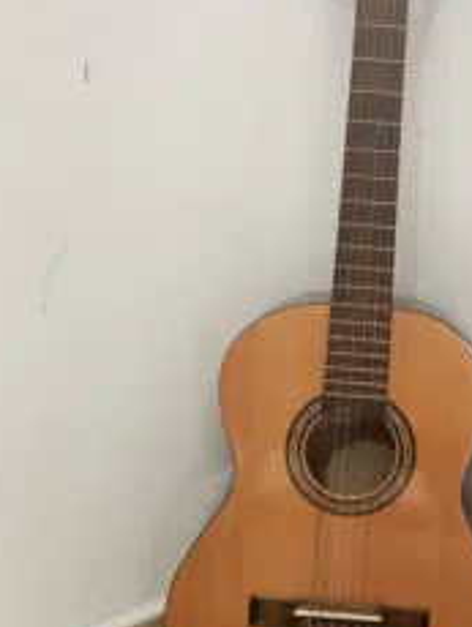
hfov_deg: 34.7
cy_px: 254
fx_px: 726
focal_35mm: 40
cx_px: 390
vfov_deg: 46.5
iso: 500
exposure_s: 1/100
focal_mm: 5.4
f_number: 1.8
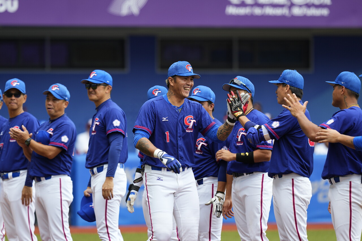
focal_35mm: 400
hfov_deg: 5.2
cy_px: 120
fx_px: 4021
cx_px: 181
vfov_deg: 3.4
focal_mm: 400
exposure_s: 1/400
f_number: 4
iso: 160
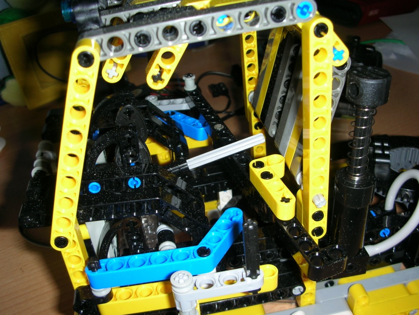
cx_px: 210
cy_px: 158
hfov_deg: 52.6
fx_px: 424
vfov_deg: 40.7
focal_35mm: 35
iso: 50
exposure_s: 1/60.1
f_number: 3
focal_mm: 5.8
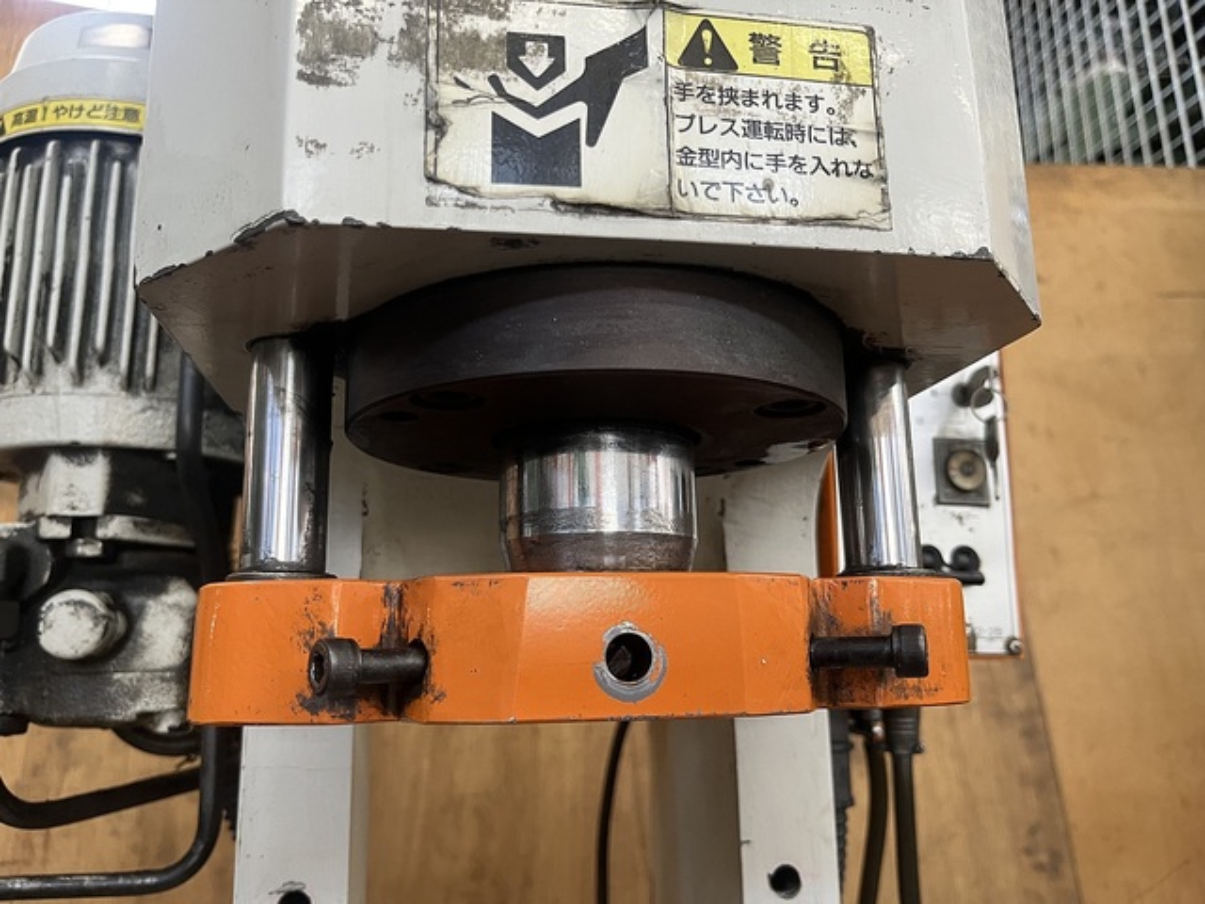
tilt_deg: +12.7
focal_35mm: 26
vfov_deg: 53.1
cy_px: 452
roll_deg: +1.6
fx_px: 905
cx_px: 602
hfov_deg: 67.3
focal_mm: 5.1
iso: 125
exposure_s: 1/95
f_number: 1.6
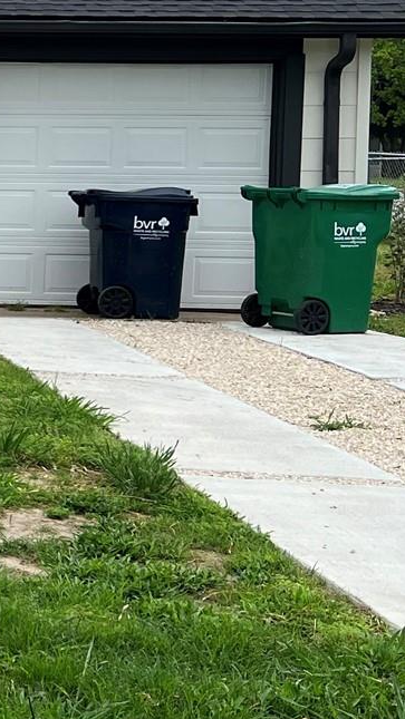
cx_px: -563
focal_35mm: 90
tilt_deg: -4.4
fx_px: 1718
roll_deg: -1.1
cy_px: 247
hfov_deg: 11.3
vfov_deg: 23.6
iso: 50
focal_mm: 5.7
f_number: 1.5
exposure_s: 1/1295
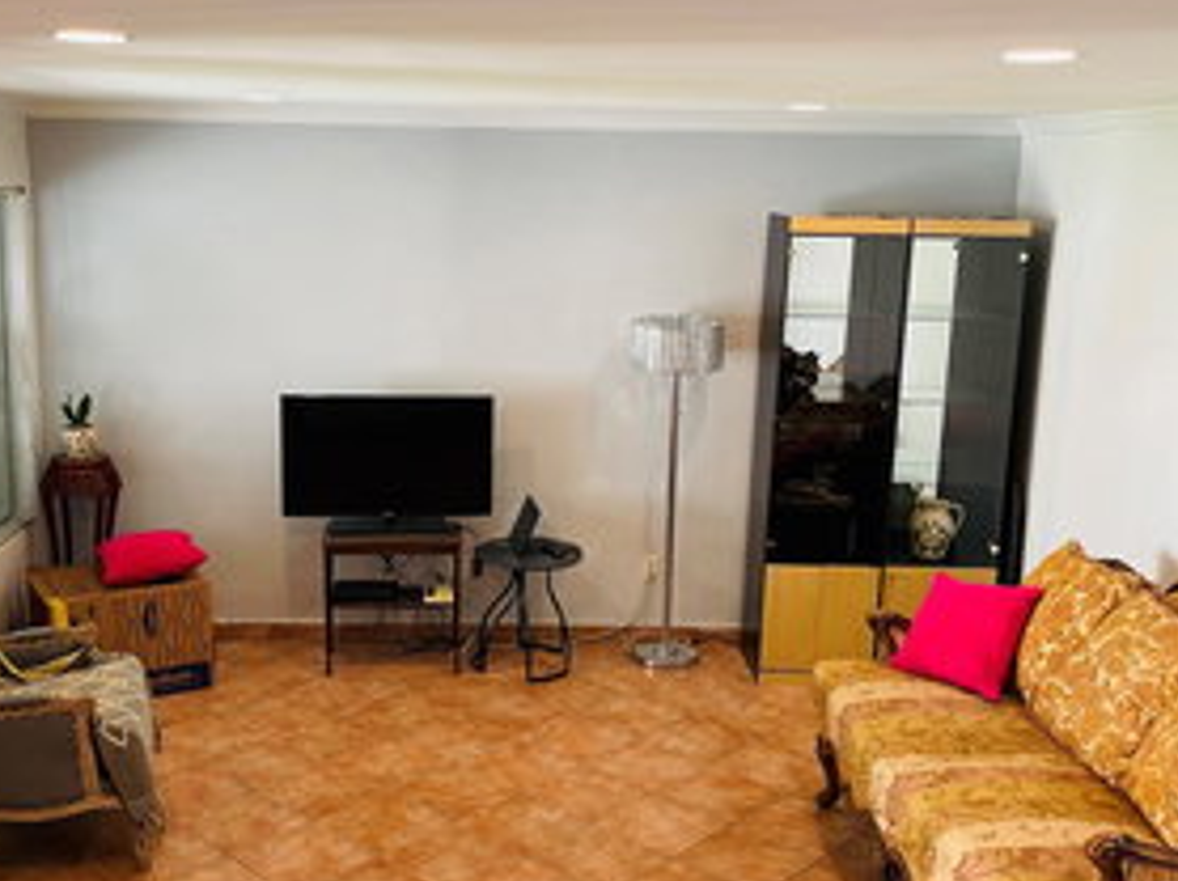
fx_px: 1360
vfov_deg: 35.9
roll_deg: -1.5
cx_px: 498
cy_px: 449
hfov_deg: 46.7
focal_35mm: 40
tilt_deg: -11.8
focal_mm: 5.1
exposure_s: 1/60
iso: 250
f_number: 1.6
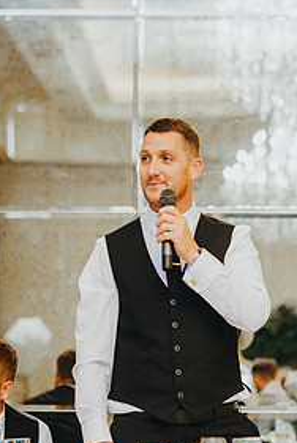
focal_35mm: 136
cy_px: 290
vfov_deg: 15.0
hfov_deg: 10.1
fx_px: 1679
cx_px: 207
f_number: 2.8
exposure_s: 1/125
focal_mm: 85
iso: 2000
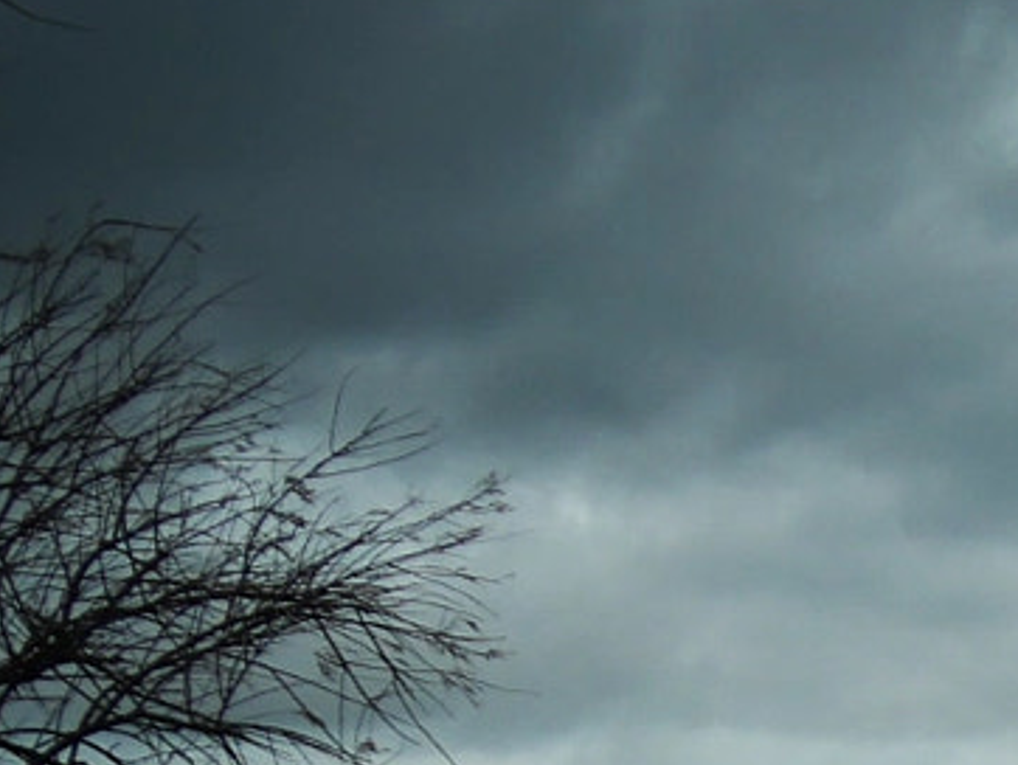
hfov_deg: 11.6
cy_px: 1378
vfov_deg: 8.9
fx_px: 4679
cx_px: 1772
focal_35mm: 159
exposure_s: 1/3200
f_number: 3.5
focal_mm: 14
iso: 200
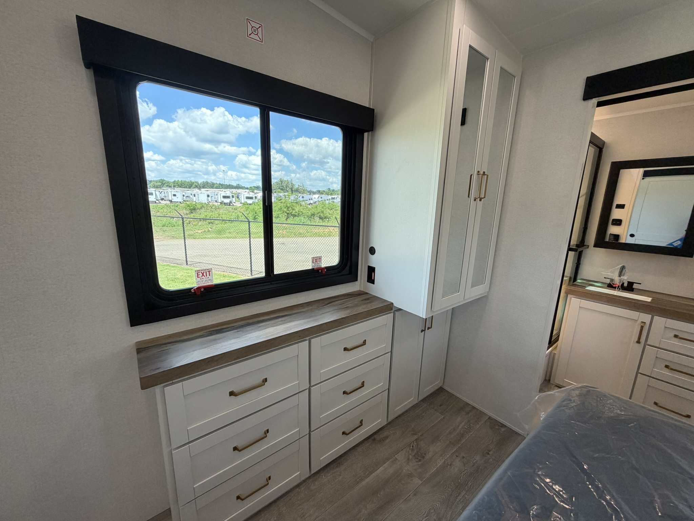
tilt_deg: -10.6
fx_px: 281
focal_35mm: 14
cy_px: 260
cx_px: 347
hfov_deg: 102.1
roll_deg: -1.6
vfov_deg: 85.7
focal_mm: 2.22
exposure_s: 1/121
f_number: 2.2
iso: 125
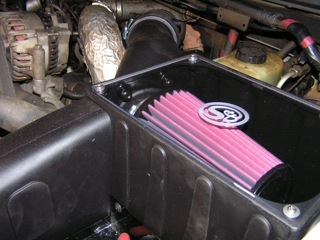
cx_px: 160
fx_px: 351
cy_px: 120
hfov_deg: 49.0
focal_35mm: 38
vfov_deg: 37.7
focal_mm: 6.3
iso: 200
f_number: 2.8
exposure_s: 1/40
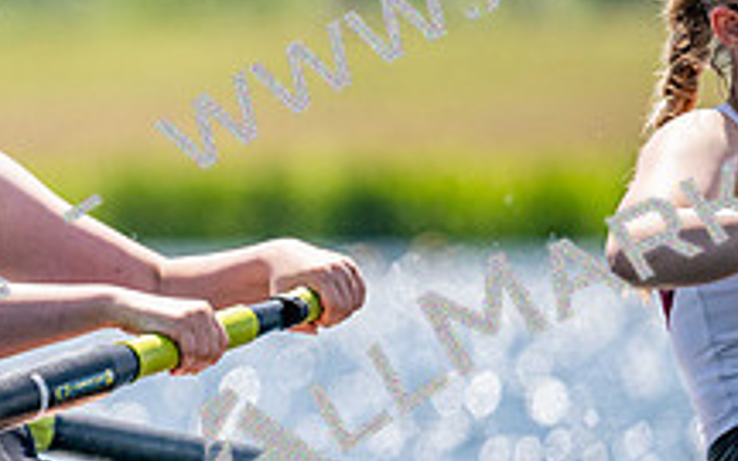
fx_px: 22004
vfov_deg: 1.2
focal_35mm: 1094
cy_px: 227
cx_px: -92
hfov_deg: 1.9
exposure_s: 1/2500
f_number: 4.5
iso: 250
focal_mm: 400
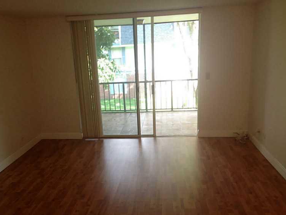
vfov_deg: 40.7
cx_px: 137
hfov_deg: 52.6
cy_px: 114
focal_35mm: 35
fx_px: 289
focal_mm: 4.12
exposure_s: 1/20
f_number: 2.4
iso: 50
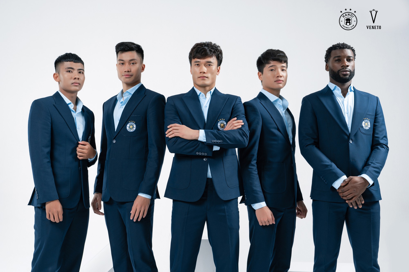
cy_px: 136
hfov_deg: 47.4
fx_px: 466
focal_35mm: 41
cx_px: 204
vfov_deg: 32.6
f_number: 6.3
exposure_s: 1/160
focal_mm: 41
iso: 200
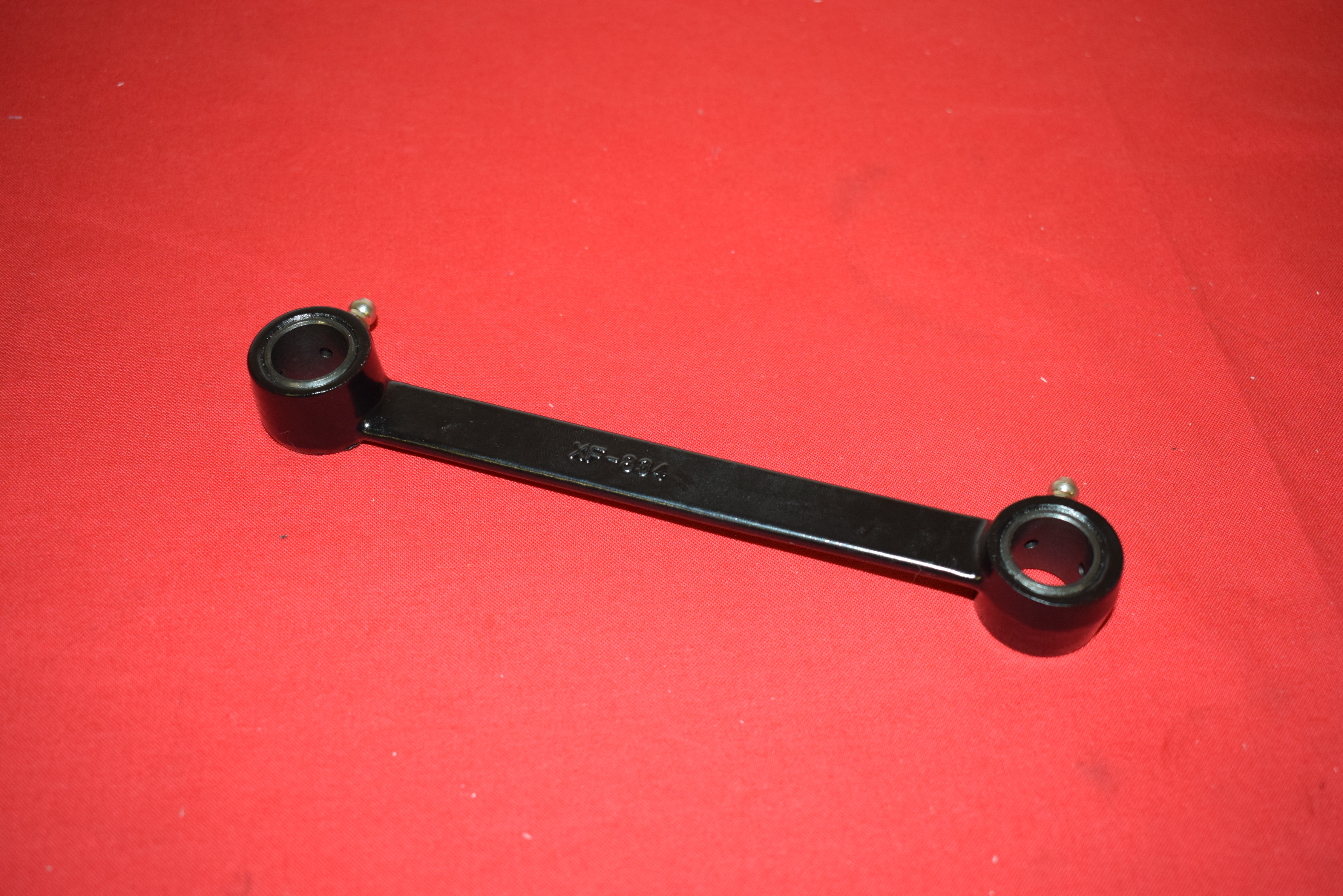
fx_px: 1455
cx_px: 672
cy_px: 448
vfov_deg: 34.2
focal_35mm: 39
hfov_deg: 49.5
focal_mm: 26
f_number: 5
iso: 1250
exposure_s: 1/200
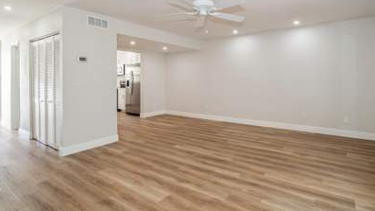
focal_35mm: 19
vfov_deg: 57.6
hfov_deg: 89.0
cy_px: 80
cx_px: 215
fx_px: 189
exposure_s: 1/8
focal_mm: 15
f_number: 8
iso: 200
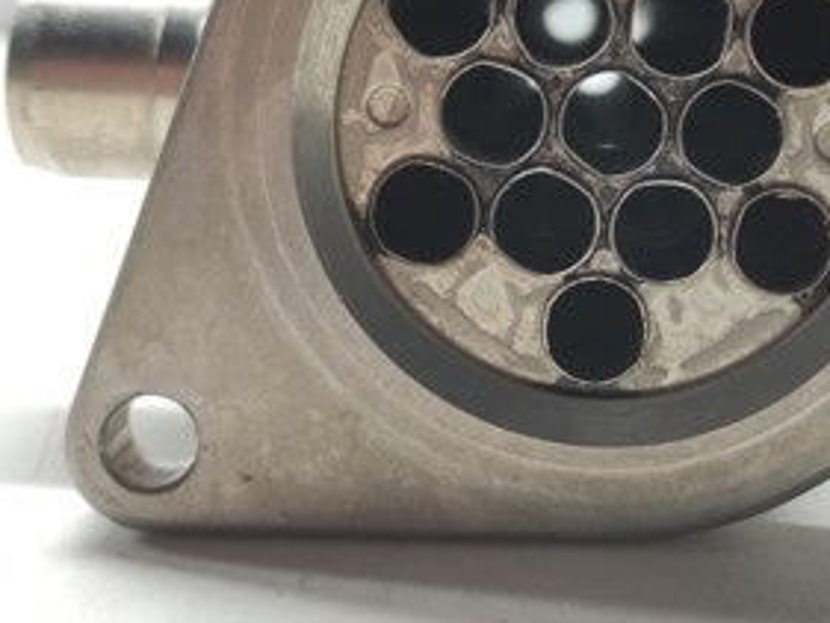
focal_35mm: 57
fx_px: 1367
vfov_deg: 25.0
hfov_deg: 33.2
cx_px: 603
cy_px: 83
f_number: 1.89
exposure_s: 1/33
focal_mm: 5.43
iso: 157
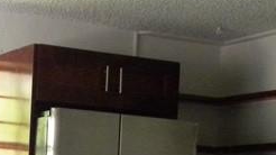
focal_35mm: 118
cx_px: 25
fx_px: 863
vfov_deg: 9.5
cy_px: 316
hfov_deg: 17.9
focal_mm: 4.6
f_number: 2.8
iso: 400
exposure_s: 1/69.8
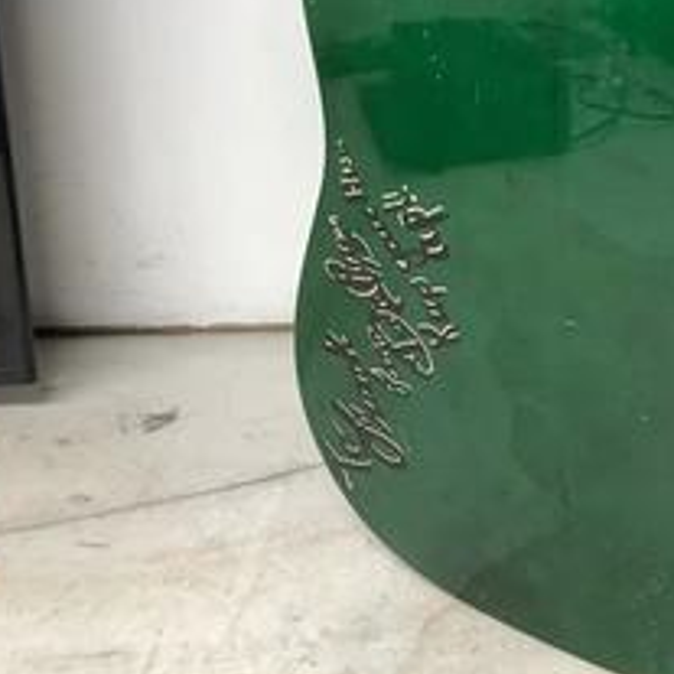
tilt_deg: -16.7
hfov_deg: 31.3
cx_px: 554
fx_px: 1168
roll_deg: -0.3
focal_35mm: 53
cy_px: 254
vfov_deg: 32.1
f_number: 2.4
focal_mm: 3.3
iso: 80
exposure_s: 1/60
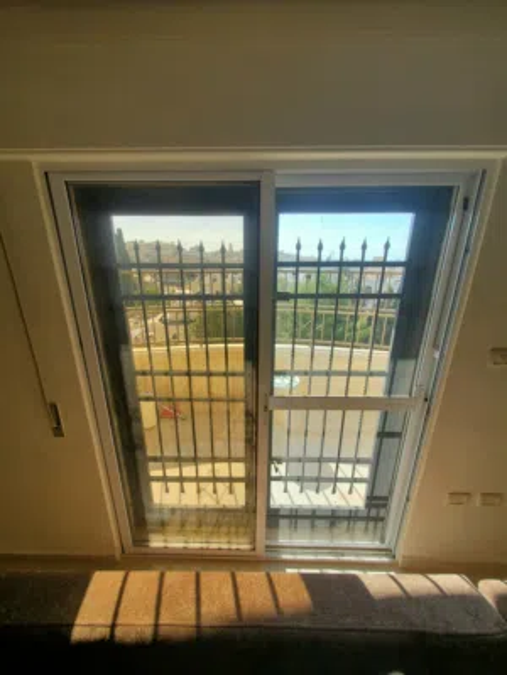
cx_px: 254
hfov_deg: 89.9
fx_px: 254
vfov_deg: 106.2
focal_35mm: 13
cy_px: 338
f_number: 2.2
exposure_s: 1/238
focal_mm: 1.8
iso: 50
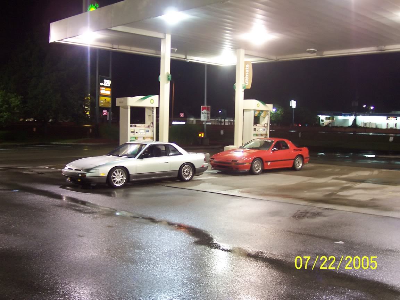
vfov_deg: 34.3
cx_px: 200
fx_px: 485
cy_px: 150
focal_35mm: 42
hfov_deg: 44.8
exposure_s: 1/8
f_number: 3
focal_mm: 7
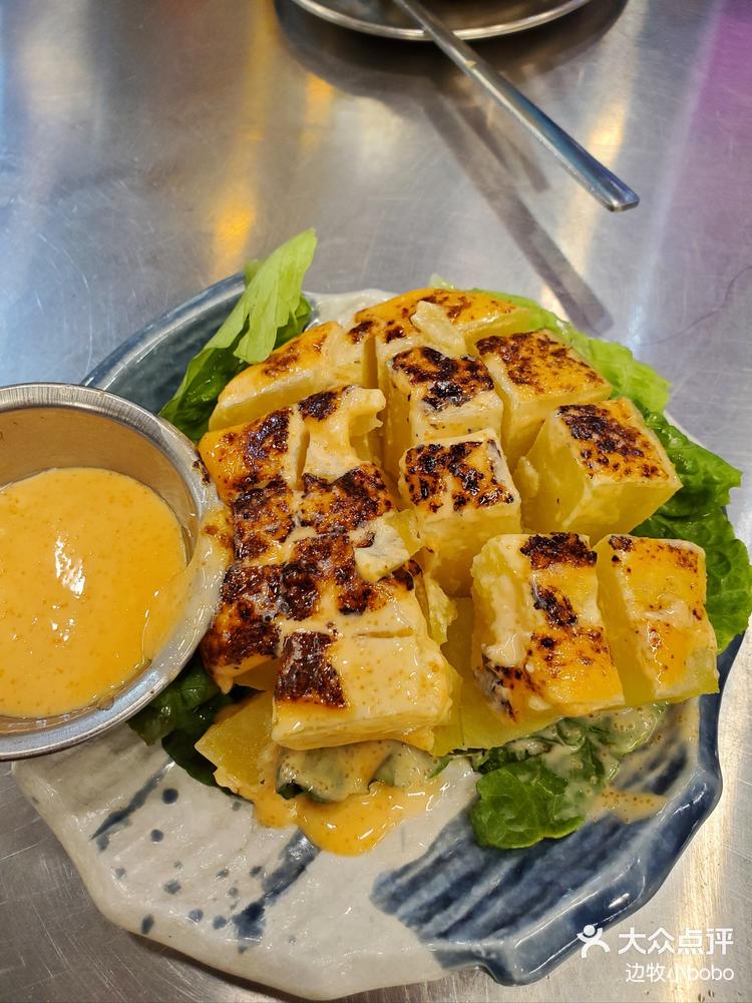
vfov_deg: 67.3
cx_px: 376
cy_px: 502
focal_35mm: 26
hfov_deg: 53.0
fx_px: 754
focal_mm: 4.3
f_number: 2.4
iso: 200
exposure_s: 1/100
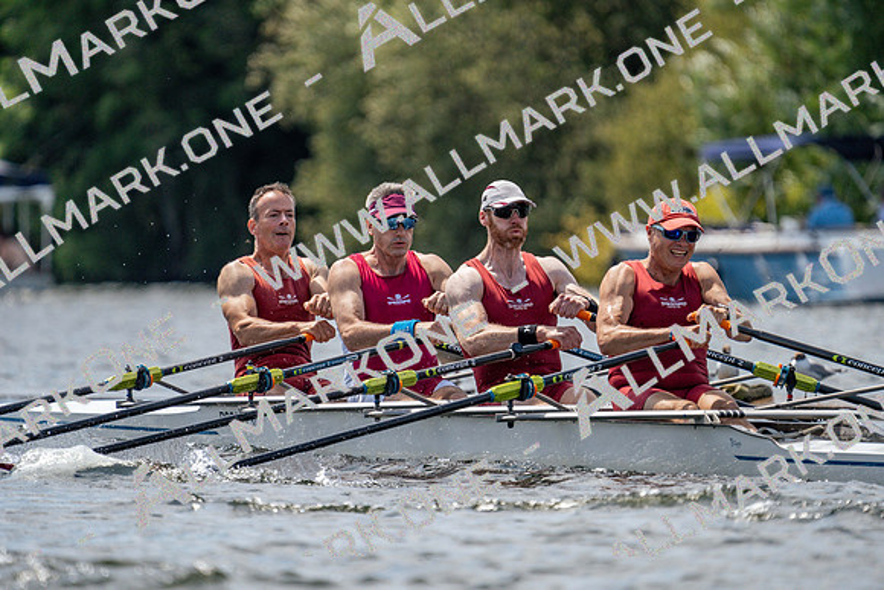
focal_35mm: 600
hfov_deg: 3.4
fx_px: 14736
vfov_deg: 2.3
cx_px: 442
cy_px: 295
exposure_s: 1/2000
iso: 400
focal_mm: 600
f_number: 6.3
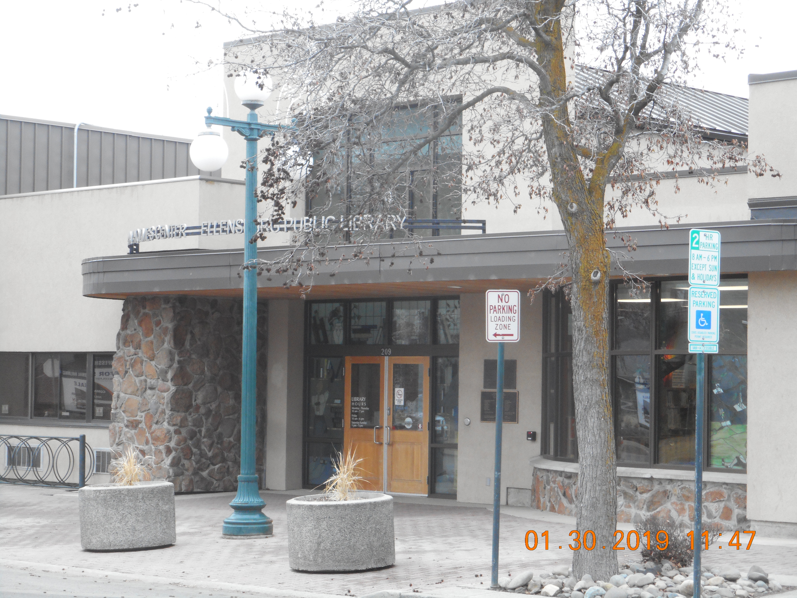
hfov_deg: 22.0
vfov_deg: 16.6
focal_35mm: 89
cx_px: 398
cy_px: 299
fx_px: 2049
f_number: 5.6
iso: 280
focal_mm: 15.9
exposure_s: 1/60
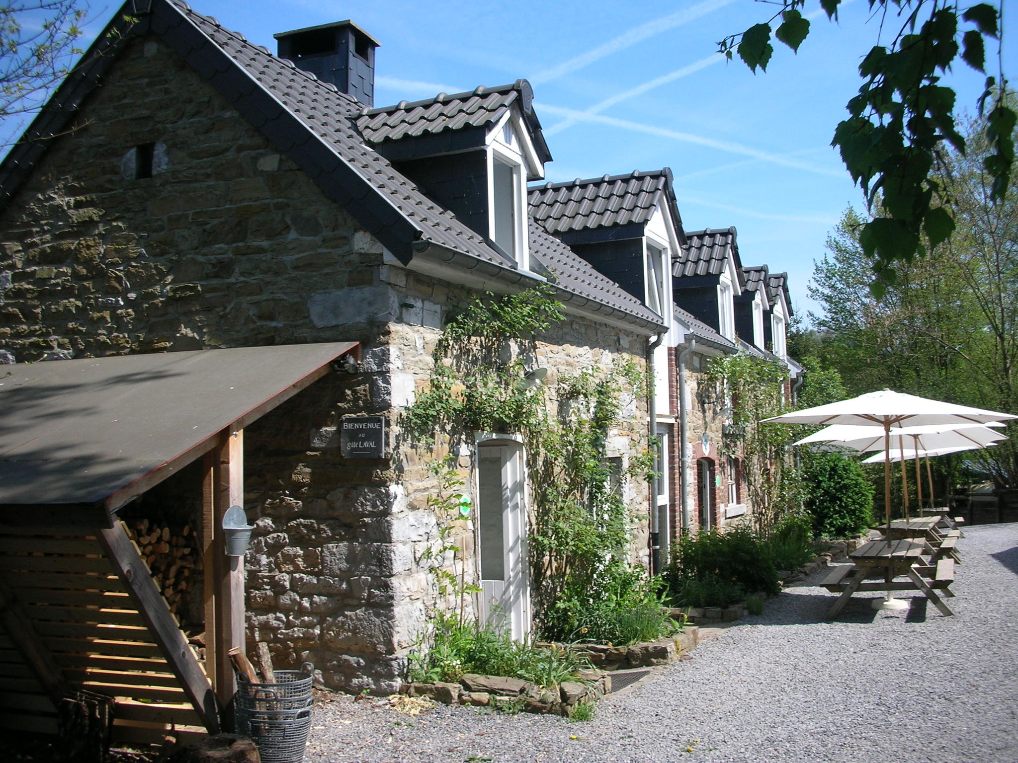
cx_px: 509
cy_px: 382
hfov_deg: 52.6
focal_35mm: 35
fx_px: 1029
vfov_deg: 40.7
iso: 50
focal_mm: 5.8
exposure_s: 1/64
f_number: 8.5
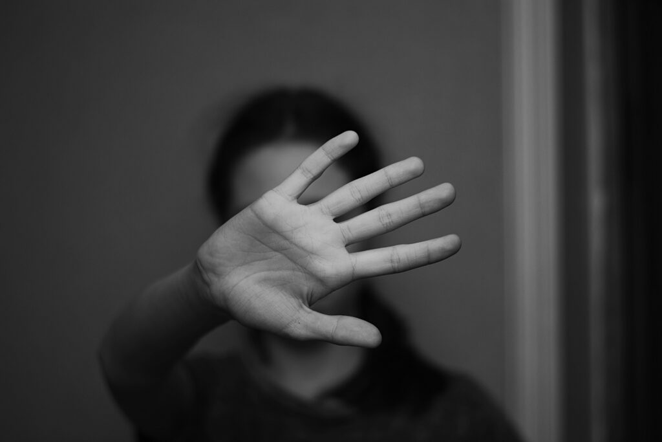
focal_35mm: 75
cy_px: 221
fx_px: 1379
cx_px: 331
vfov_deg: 18.2
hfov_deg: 27.0
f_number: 1.8
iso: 100
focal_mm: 50
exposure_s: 1/125
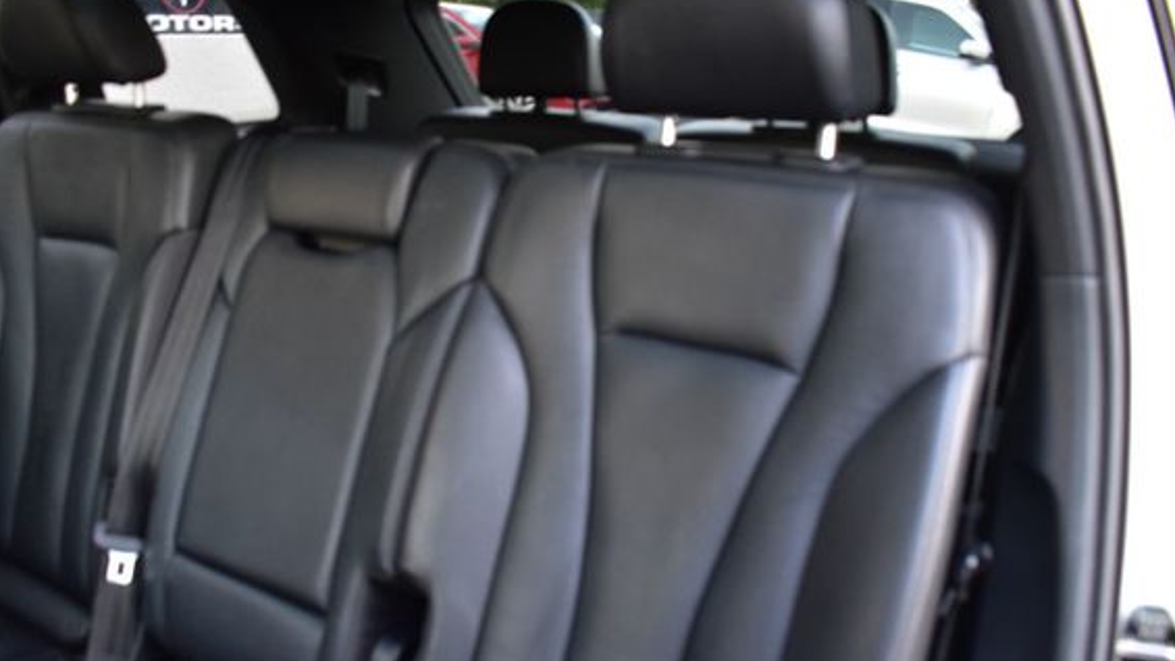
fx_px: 997
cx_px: 547
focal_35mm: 32
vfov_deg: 36.6
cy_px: 382
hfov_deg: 61.0
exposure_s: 1/15
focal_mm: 18
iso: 1400
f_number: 6.3
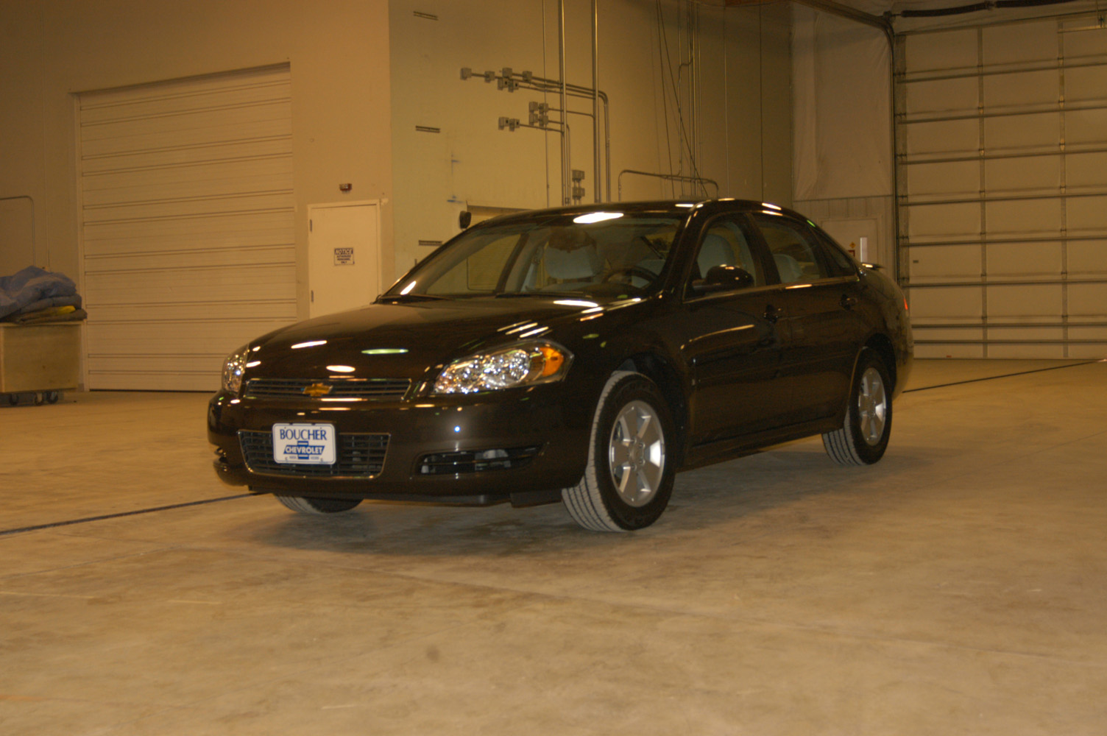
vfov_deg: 25.7
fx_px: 1613
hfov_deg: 37.9
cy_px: 368
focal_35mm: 52
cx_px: 554
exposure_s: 1/60
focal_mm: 35
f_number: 4.5
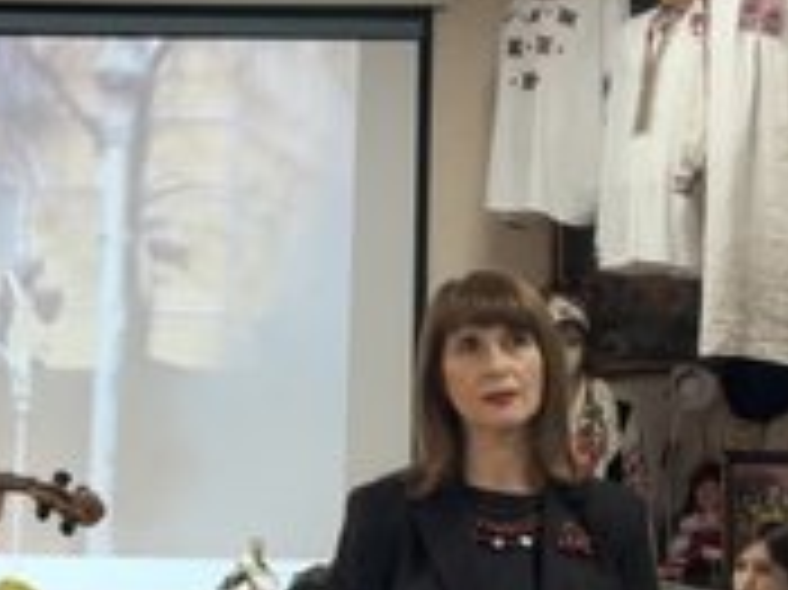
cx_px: -27
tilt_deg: -1.9
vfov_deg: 12.4
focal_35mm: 119
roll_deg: -0.3
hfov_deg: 16.2
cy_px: 477
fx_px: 2707
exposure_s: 1/33
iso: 125
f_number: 1.6
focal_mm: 5.96
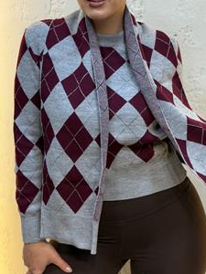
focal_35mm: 66
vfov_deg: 29.2
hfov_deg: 22.2
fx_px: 524
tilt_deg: -8.8
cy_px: 94
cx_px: 131
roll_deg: +0.9
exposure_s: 1/100
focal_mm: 6.76
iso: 80
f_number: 1.78
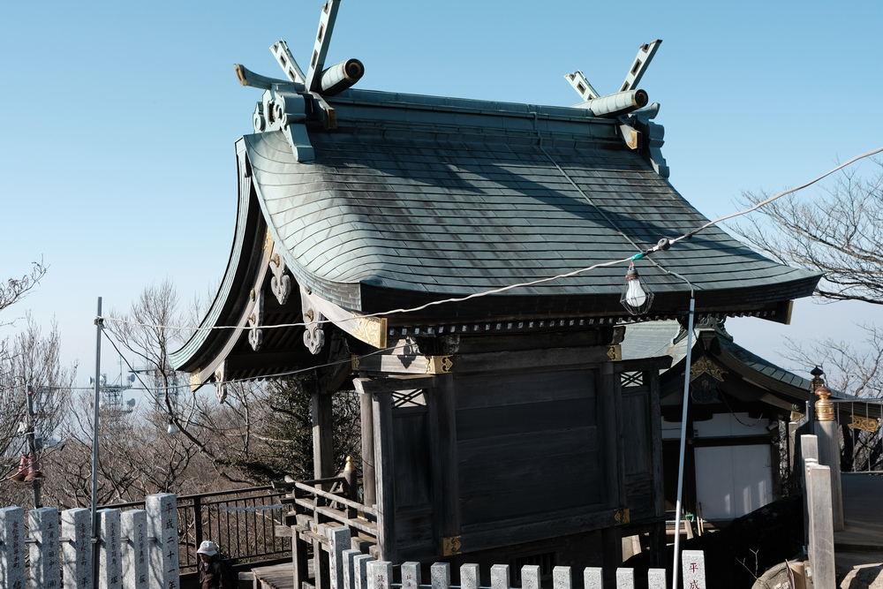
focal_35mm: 35
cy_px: 294
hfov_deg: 54.4
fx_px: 859
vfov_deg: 37.9
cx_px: 442
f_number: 4.5
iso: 200
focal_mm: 23
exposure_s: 1/850
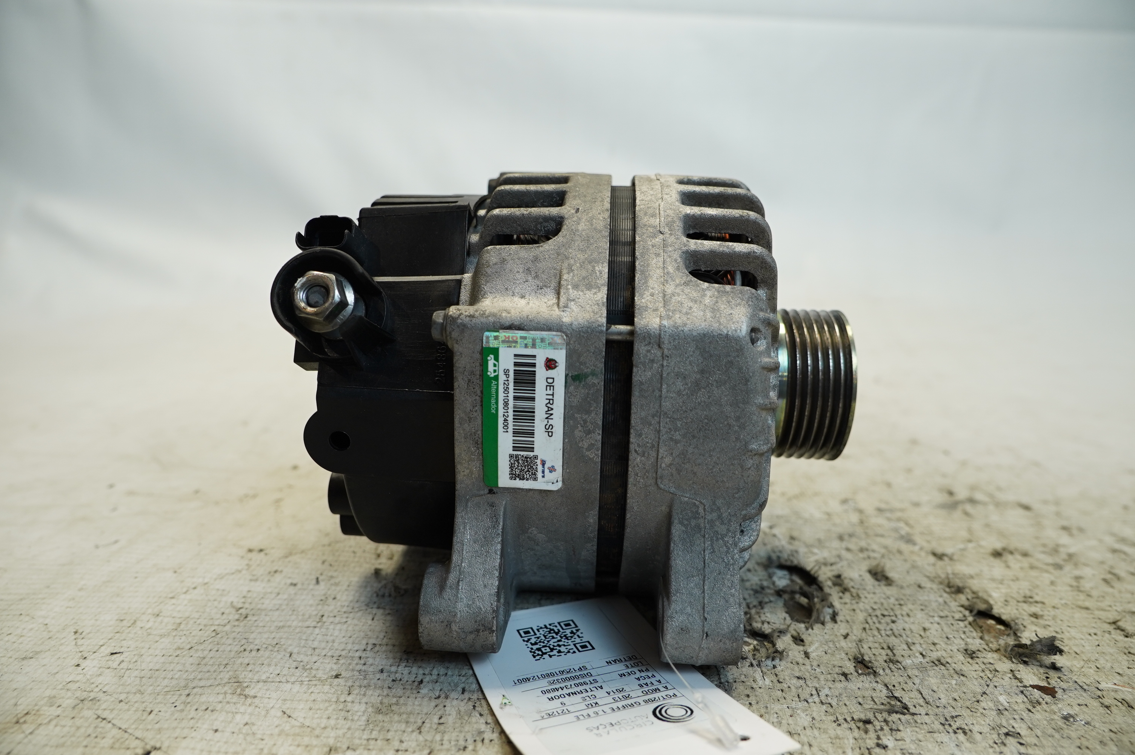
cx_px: 568
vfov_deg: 53.0
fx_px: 756
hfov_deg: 73.8
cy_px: 378
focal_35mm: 24
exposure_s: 1/160
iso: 500
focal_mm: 16
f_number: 4
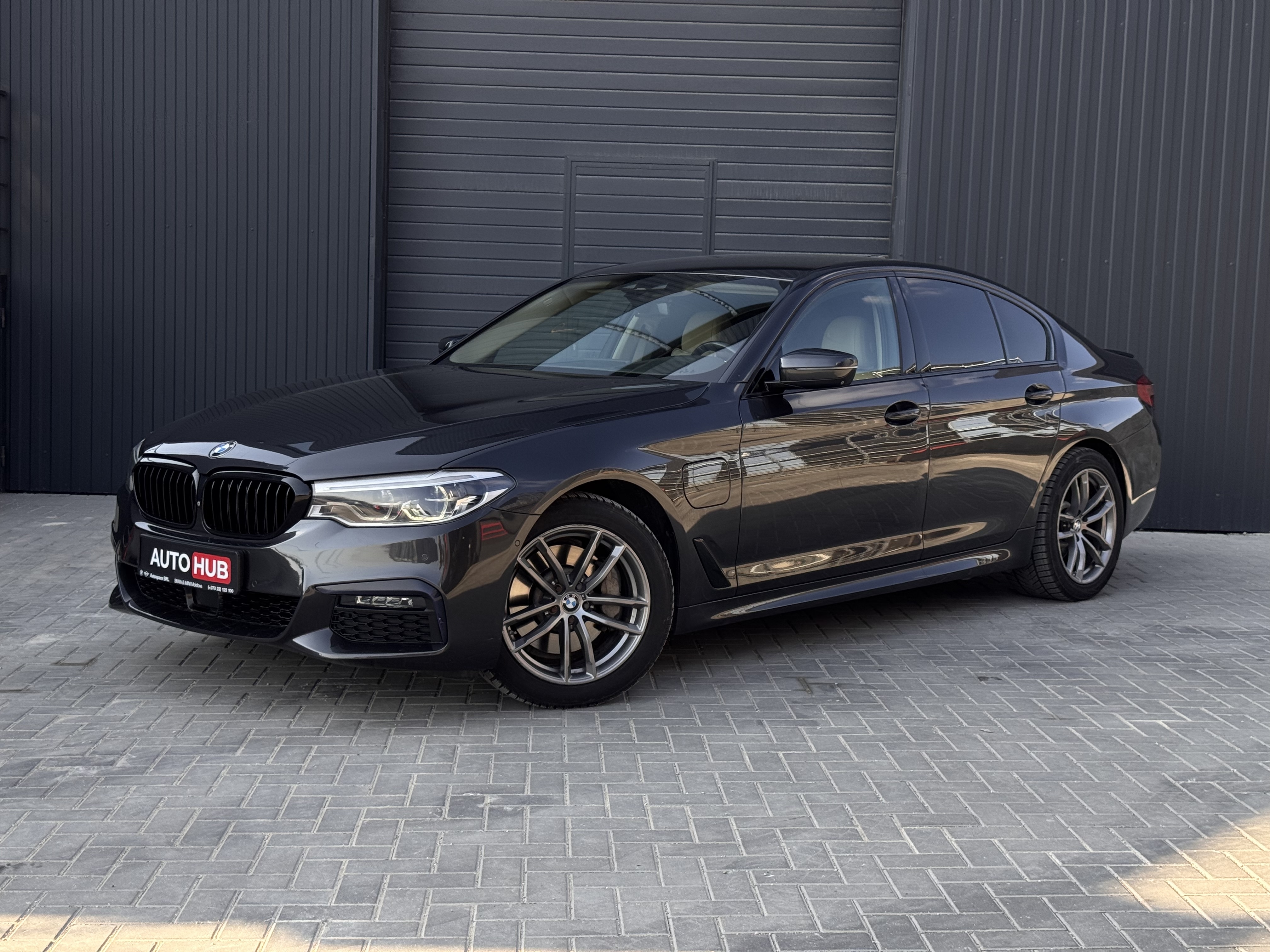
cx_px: 635
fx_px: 1761
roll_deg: -1.1
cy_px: 476
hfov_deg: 39.7
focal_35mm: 48
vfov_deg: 30.3
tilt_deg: -5.3
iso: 64
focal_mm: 6.76
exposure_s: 1/1339
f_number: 1.78
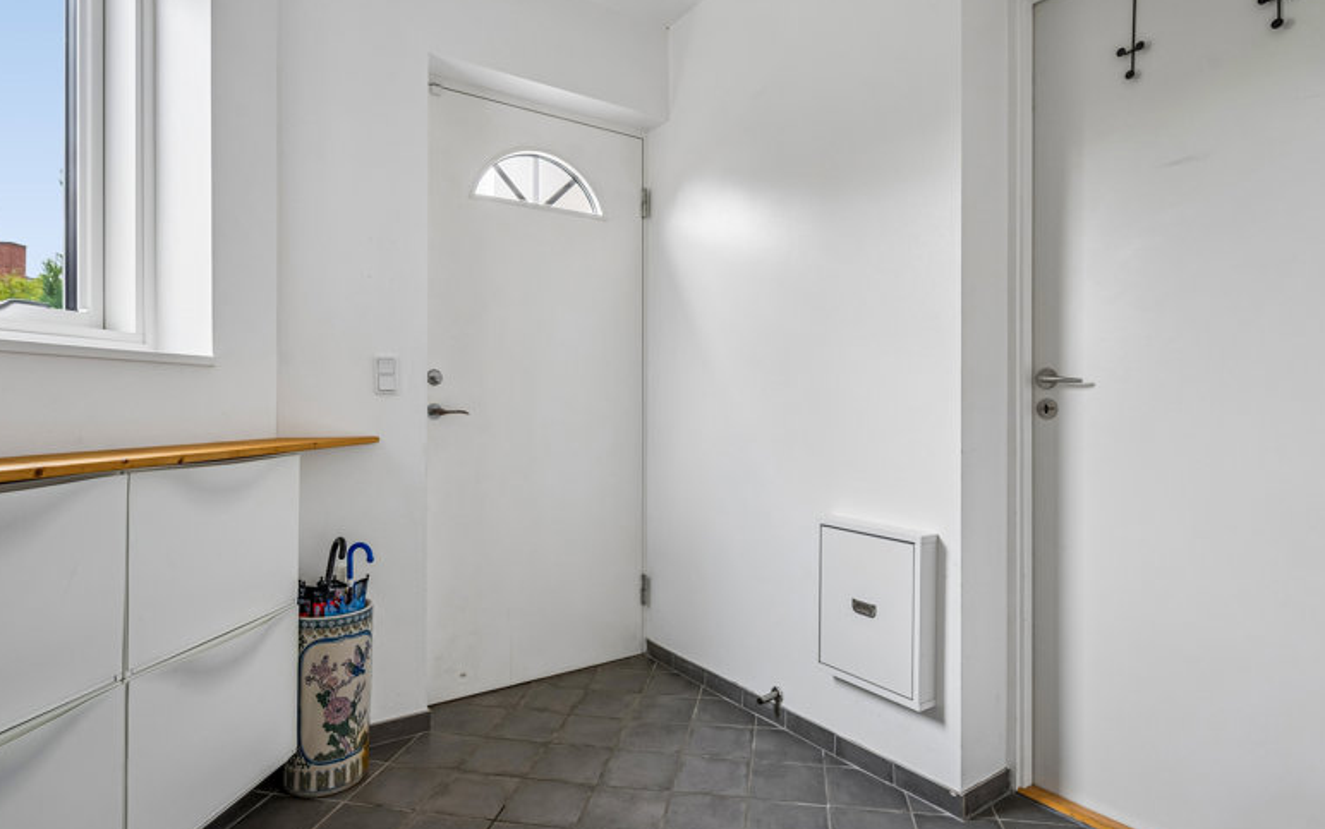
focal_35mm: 19
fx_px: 686
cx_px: 661
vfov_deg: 62.3
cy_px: 406
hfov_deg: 88.0
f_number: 6.3
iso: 400
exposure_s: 1/20
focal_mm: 18
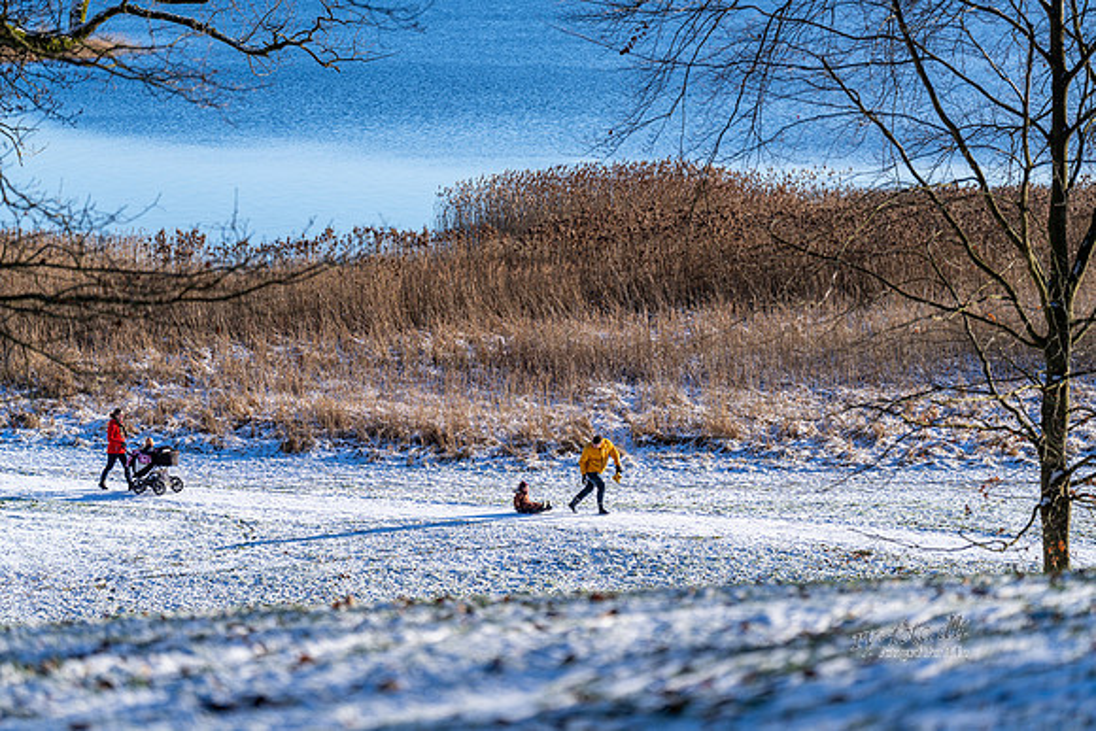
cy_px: 366
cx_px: 548
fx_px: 3593
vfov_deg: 11.6
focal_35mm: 118
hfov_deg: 17.3
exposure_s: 1/2500
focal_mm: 118
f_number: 2.8
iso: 160
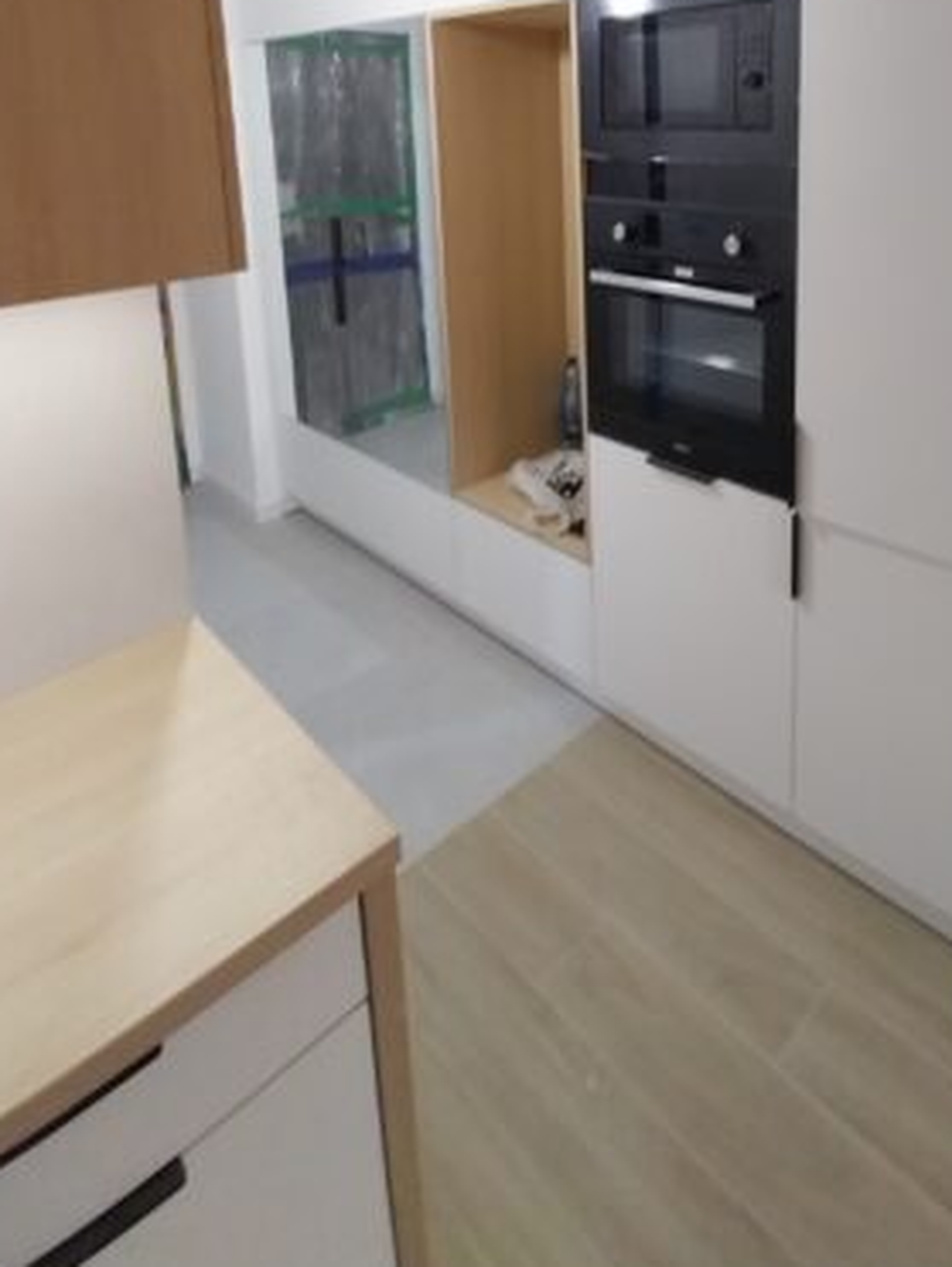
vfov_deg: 71.4
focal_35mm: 21
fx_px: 769
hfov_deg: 62.3
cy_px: 263
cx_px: 618
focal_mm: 1.13
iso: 161
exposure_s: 1/50.1
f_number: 2.2
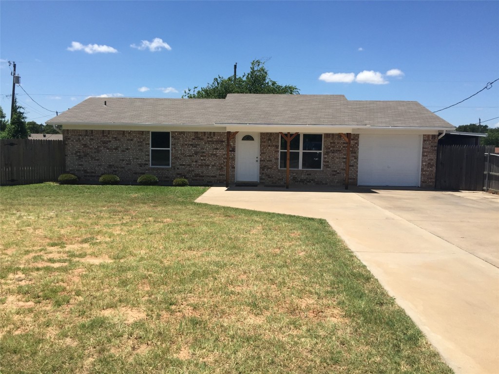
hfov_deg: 61.7
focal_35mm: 29
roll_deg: -1.9
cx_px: 250
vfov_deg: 48.2
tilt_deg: -5.8
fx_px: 418
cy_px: 187
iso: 32
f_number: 2.2
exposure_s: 1/2198
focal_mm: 4.15
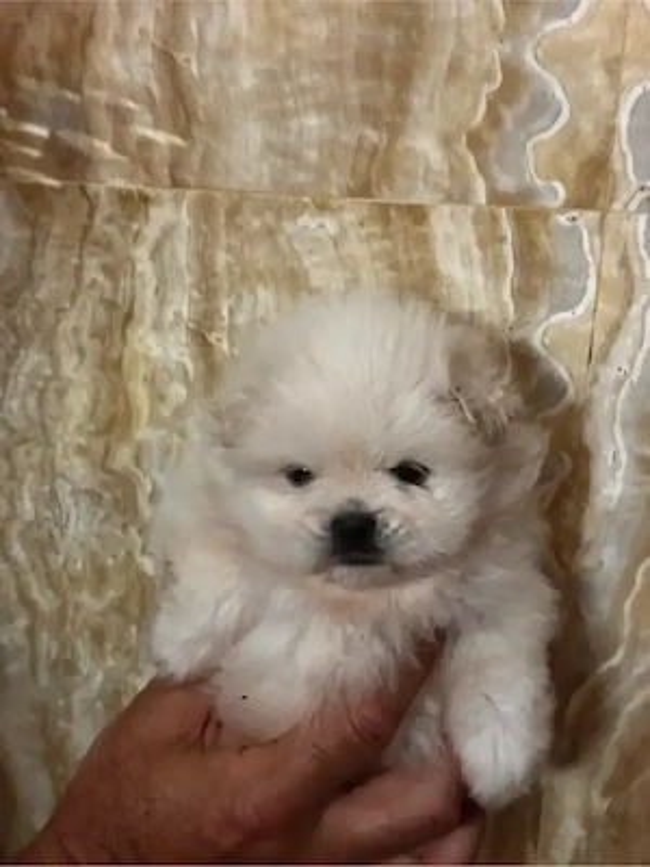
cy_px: 434
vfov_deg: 39.7
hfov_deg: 30.3
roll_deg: -2.3
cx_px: 325
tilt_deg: -16.0
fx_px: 1202
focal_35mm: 48
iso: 250
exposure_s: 1/50
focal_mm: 6.76
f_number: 1.78
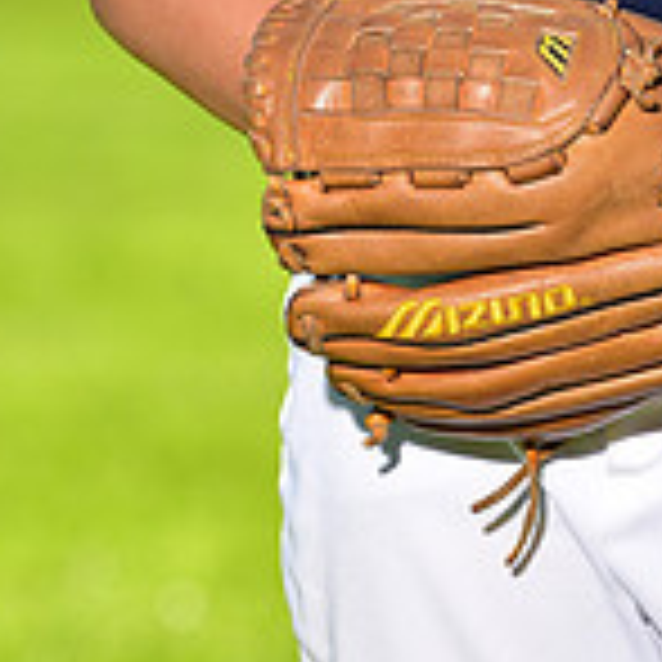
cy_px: -396
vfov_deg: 2.6
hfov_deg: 2.6
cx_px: 552
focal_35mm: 673
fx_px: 14561
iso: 80
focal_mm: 200
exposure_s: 1/250
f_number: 5.6
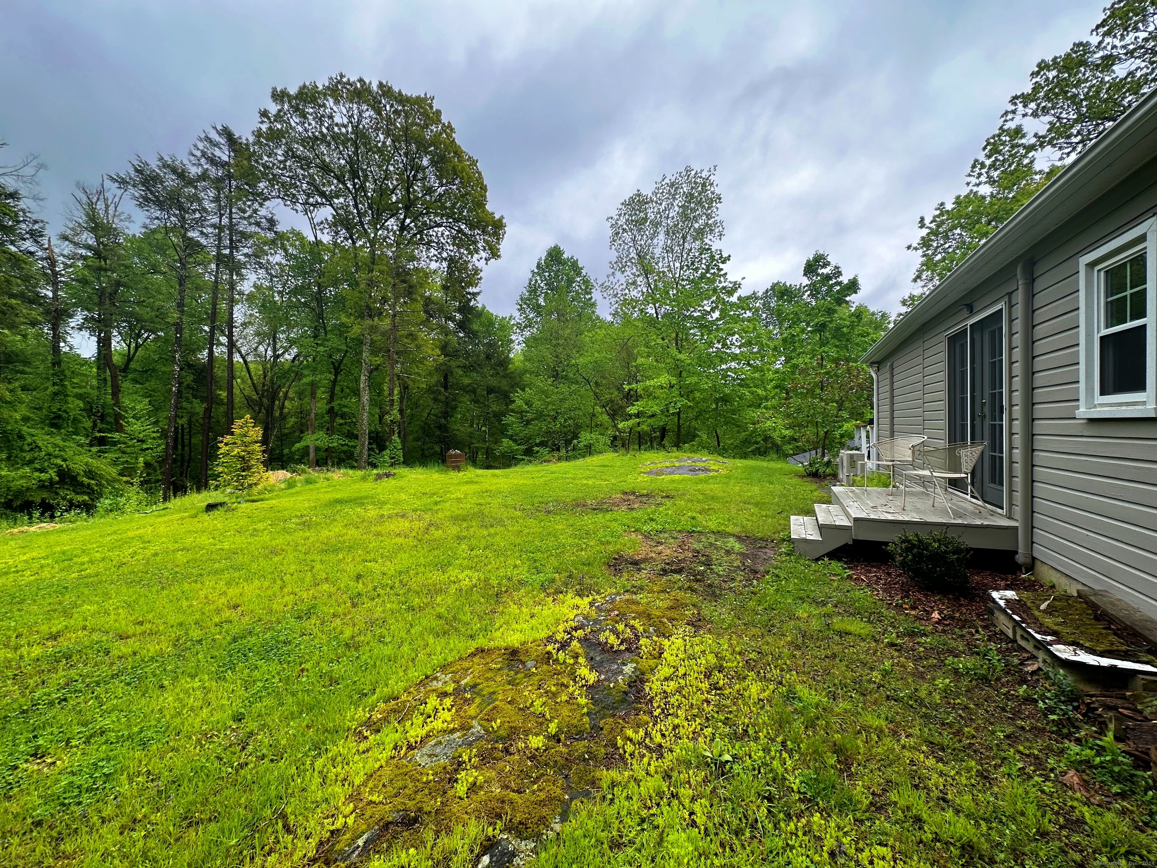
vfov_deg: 85.7
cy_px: 434
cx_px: 578
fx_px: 468
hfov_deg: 102.1
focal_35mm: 14
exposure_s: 1/225
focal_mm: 2.22
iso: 40
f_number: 2.2
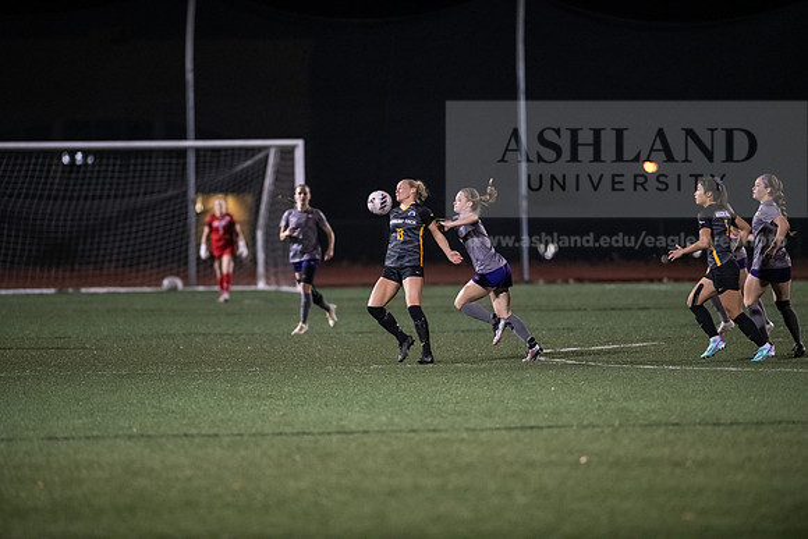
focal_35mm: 300
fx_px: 6735
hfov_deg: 6.9
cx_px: 404
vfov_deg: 4.6
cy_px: 270
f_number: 2.8
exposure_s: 1/1000
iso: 8000
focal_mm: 300
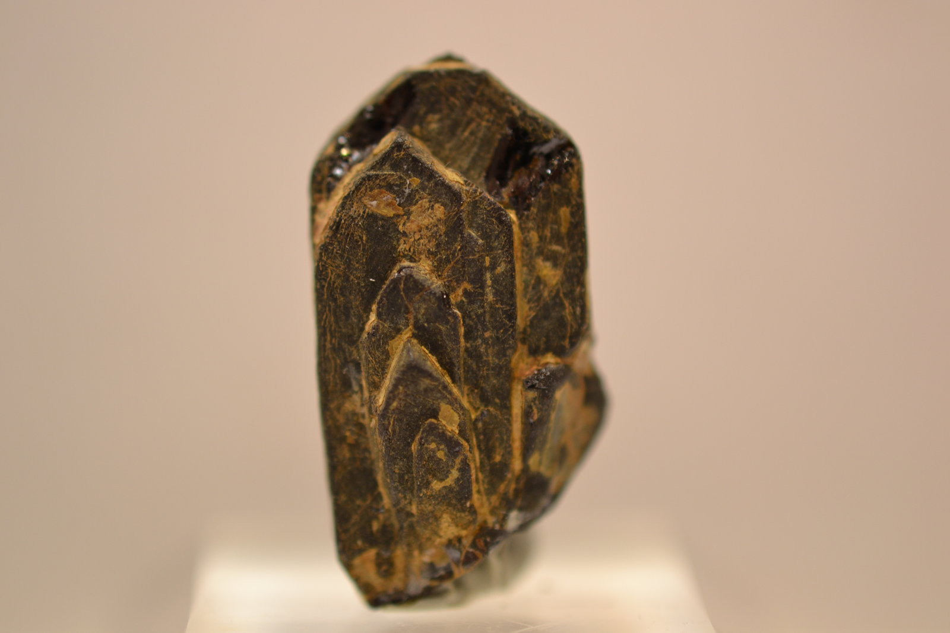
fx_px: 1583
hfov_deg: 33.4
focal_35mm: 60
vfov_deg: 22.6
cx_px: 475
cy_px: 316
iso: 400
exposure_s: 1/80
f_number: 4.5
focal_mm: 40
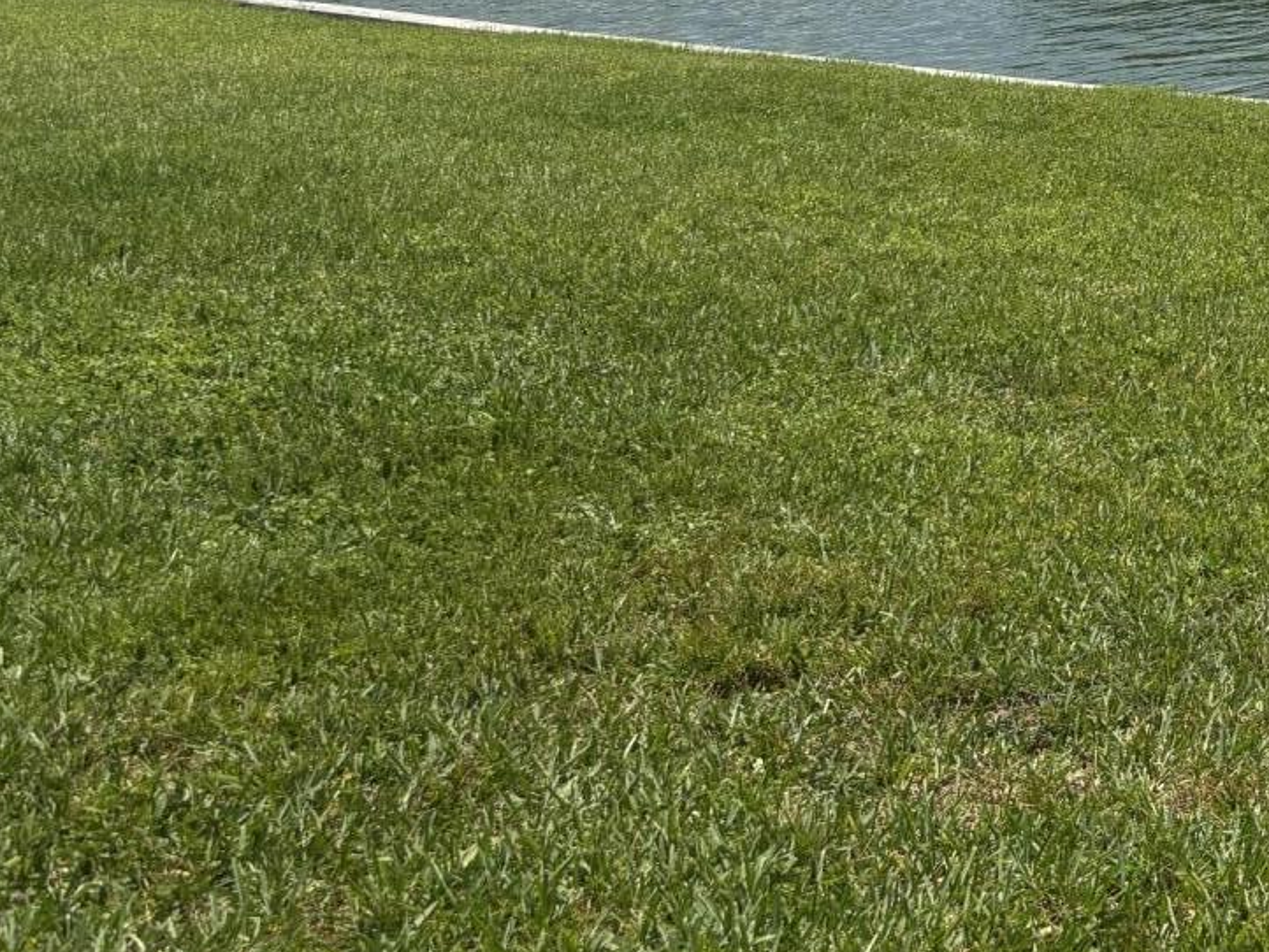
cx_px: 1462
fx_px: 2640
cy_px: -242
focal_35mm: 72
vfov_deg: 19.1
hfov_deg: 24.8
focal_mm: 5.96
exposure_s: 1/7194
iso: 50
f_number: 1.6
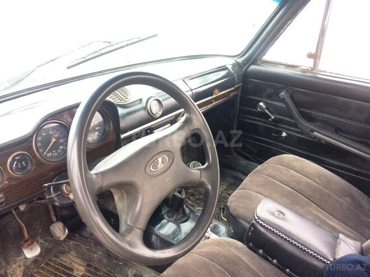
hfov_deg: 61.7
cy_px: 138
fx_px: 310
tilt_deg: -24.8
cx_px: 185
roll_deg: -2.6
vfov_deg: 48.2
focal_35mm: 29
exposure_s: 1/33
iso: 250
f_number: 2.2
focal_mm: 4.15
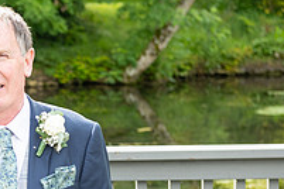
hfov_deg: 11.2
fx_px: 1412
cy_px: 197
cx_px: -93
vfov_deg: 7.6
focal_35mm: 179
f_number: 5.6
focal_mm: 62
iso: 125
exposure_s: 1/100
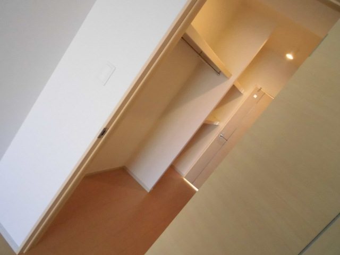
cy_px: 128
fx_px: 255
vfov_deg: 53.1
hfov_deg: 67.3
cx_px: 170
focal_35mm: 26
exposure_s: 1/60
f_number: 3.2
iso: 400
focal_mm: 4.6
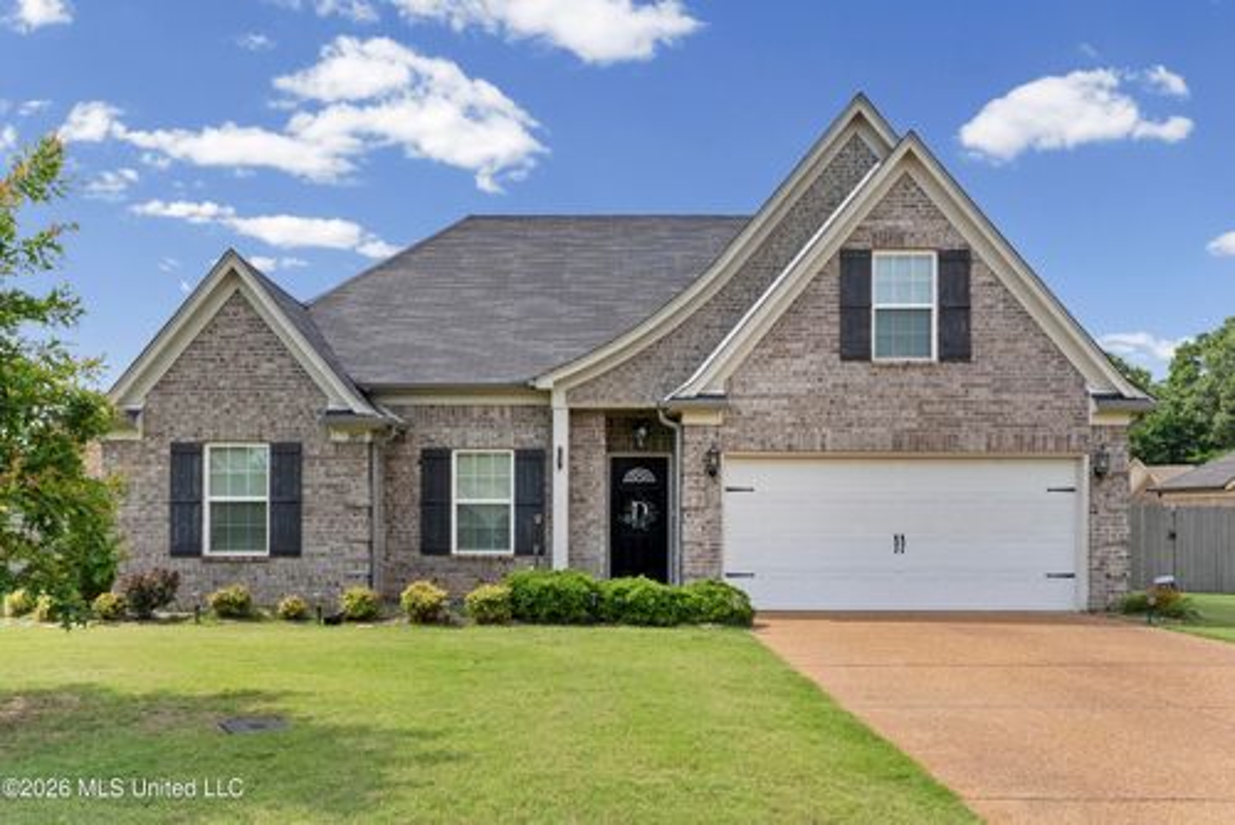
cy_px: 412
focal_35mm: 30
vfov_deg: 43.7
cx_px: 618
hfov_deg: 61.9
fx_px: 1030
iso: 800
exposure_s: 1/320
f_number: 9
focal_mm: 30
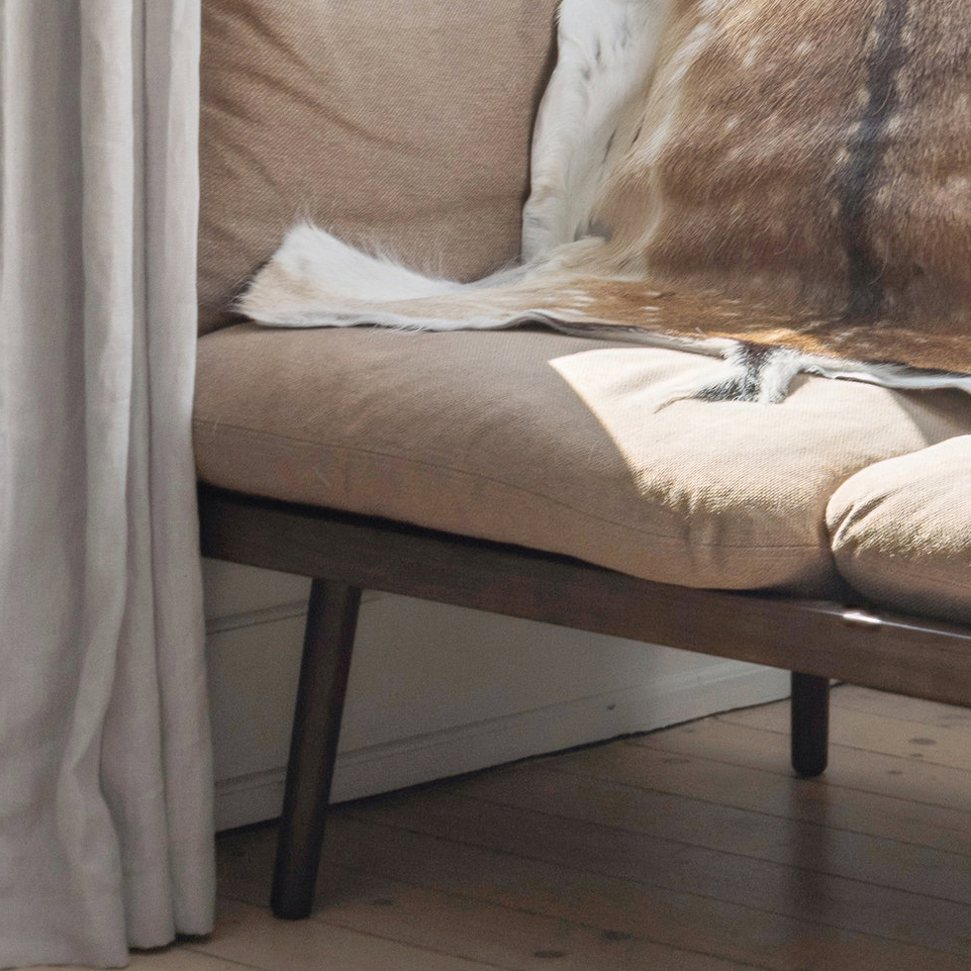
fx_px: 4579
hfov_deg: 12.0
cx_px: 849
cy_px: 110
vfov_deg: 12.0
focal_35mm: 144
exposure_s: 1/125
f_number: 7.1
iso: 160
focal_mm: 37
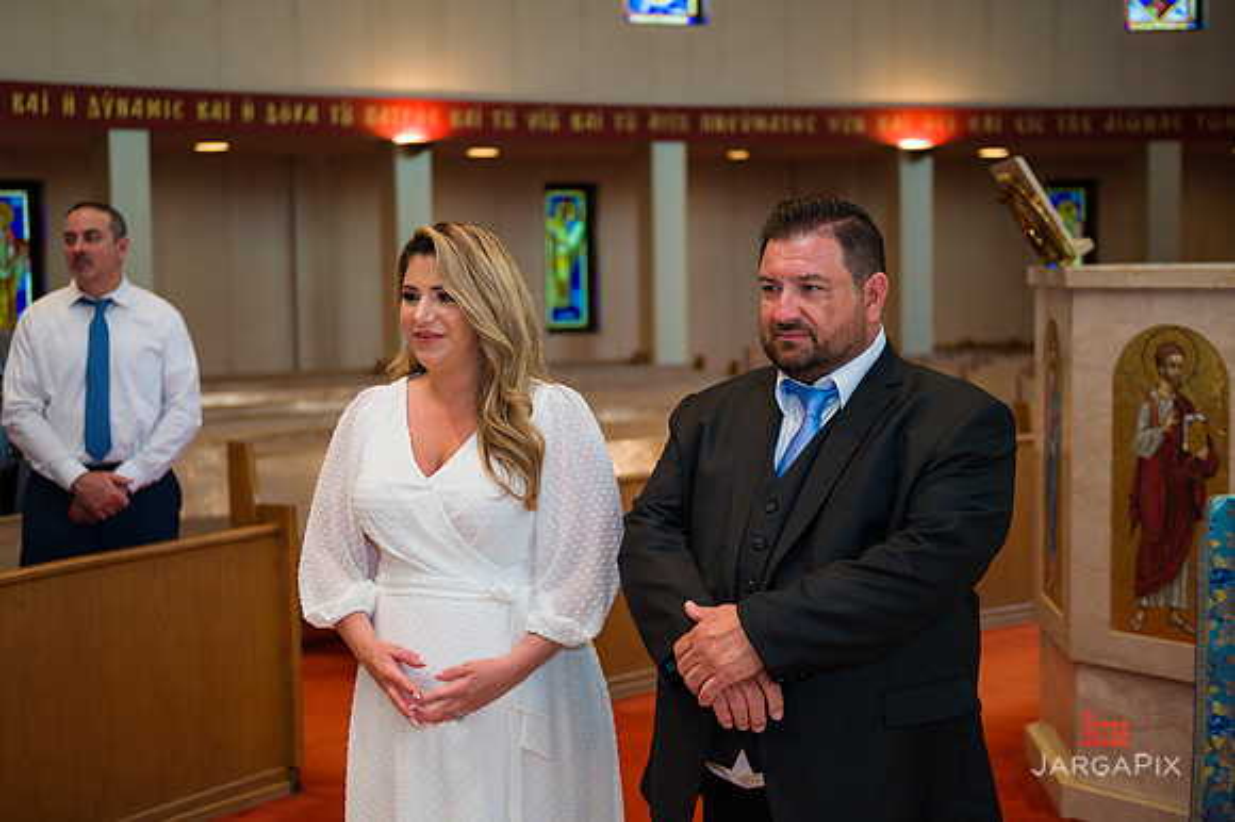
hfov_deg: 38.3
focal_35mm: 52
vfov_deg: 26.0
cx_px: 595
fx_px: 1777
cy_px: 396
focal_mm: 50
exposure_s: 1/125
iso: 800
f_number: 3.2
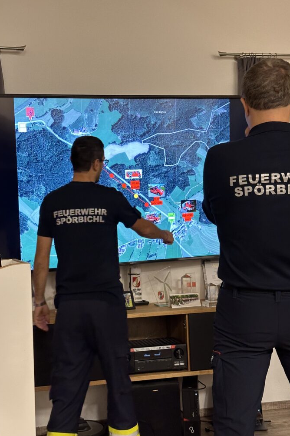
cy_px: 215
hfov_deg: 26.5
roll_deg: +1.7
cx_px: 142
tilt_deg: +3.3
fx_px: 616
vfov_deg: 38.9
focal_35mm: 51
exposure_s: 1/40
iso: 250
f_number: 1.78
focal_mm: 6.86
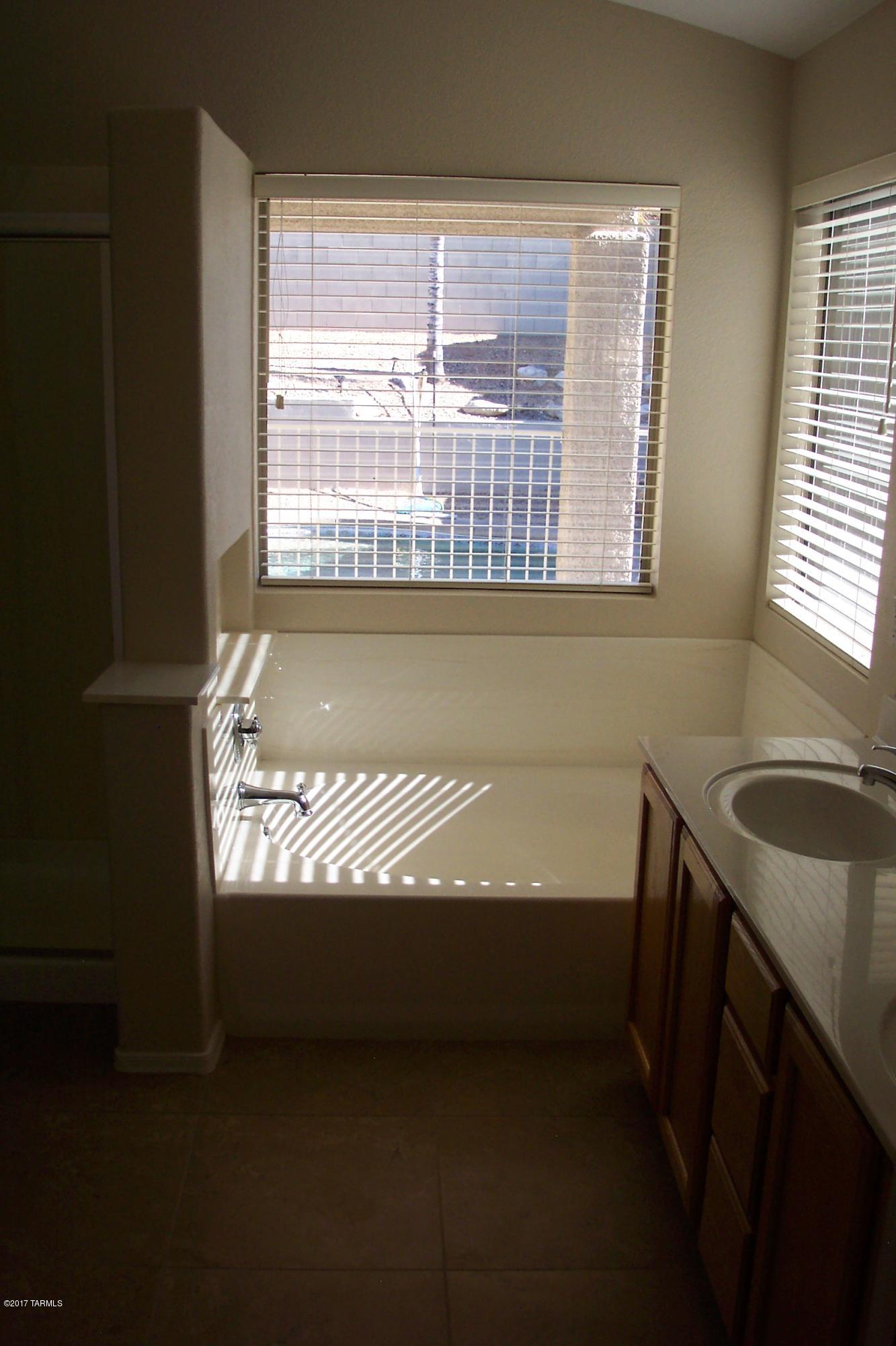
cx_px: 448
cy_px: 673
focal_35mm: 35
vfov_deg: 54.4
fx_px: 1307
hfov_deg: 37.8
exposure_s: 1/250
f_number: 2.8
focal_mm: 7.5
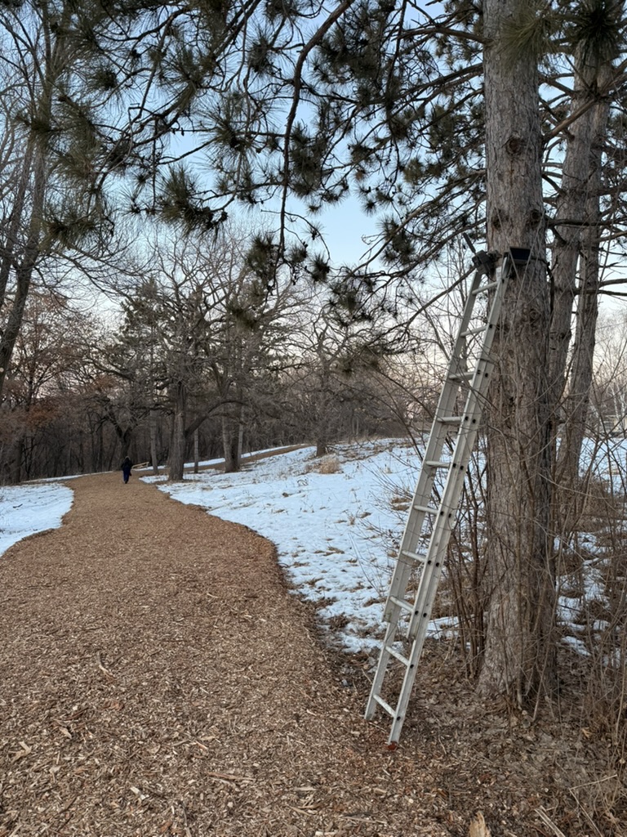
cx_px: 314
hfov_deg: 56.8
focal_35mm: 24
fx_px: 580
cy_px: 418
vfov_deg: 71.6
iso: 100
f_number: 1.78
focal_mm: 6.76
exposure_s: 1/121
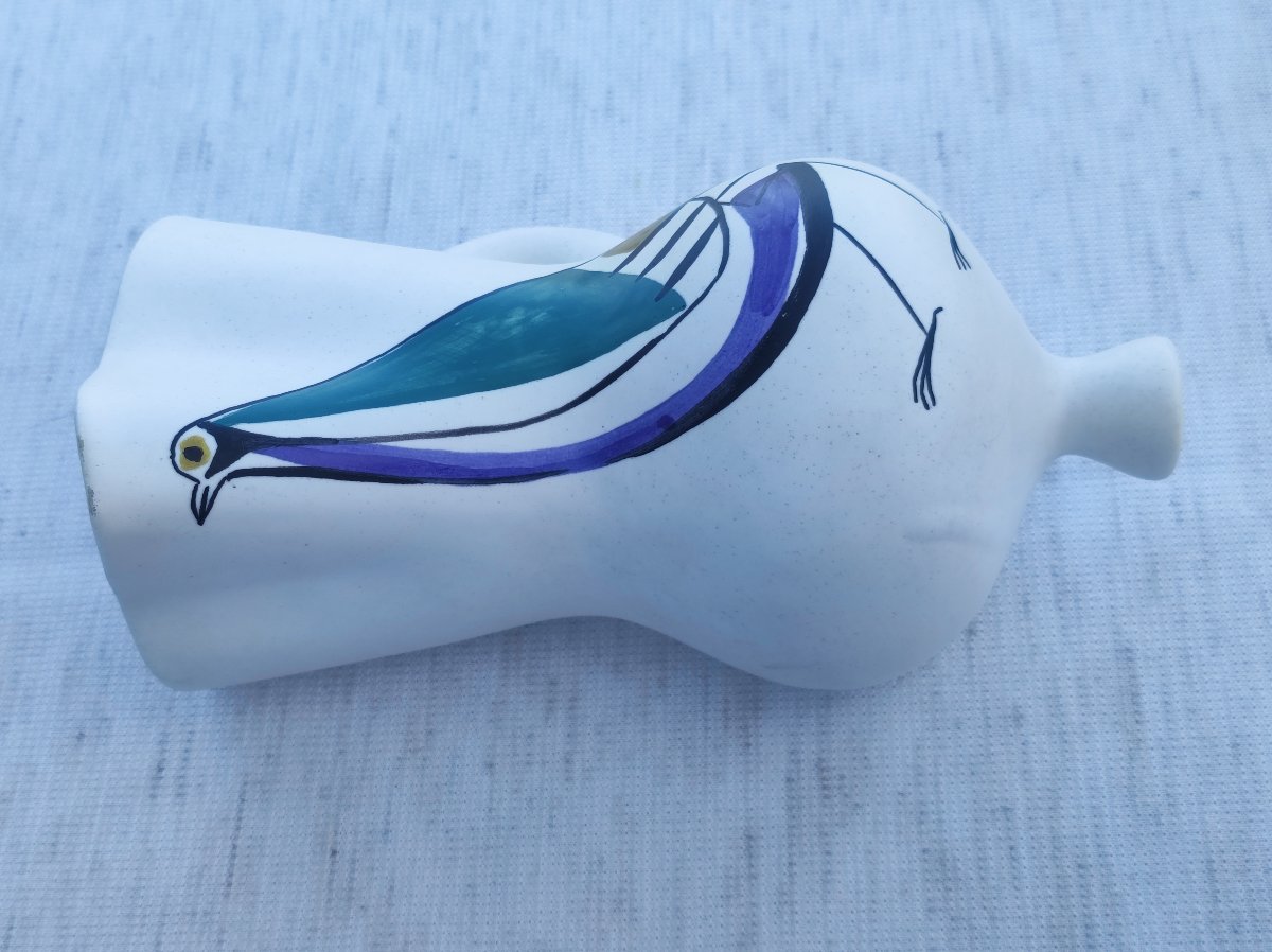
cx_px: 636
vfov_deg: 54.8
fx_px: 918
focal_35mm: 25
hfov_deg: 69.4
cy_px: 476
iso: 50
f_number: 1.79
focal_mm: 4.7
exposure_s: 1/190
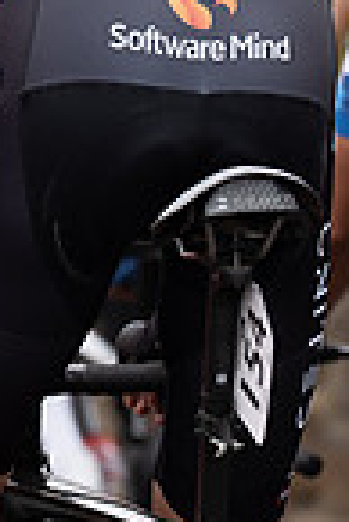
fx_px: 5962
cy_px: -41
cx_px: 173
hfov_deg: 3.4
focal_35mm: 411
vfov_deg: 5.0
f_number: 3.5
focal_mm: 103
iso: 320
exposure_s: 1/1000
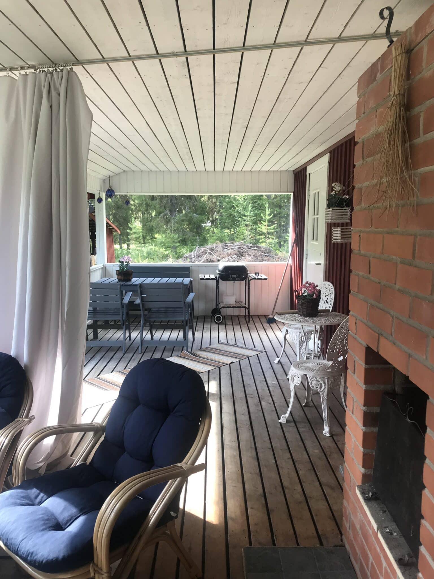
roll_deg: +0.5
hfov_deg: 49.7
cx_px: 217
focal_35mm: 28
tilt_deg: -5.8
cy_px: 290
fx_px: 468
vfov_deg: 63.4
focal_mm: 3.99
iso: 32
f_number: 1.8
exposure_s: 1/100
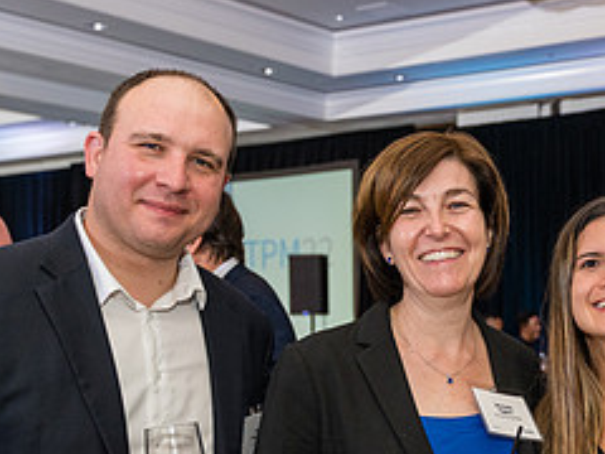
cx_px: 555
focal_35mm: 71
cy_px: 353
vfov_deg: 20.5
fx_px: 1241
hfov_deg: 26.4
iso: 1600
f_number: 3.5
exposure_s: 1/200
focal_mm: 28
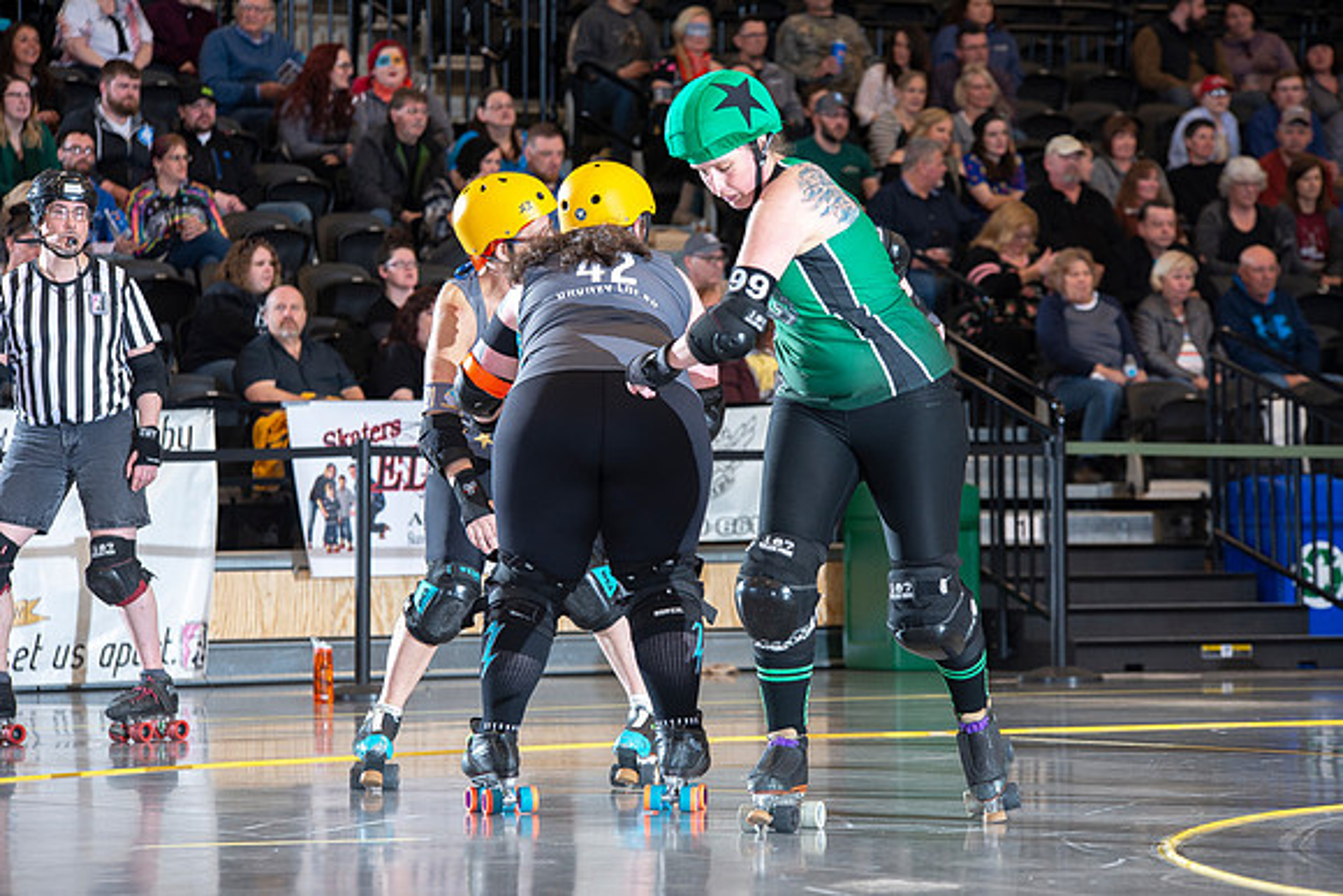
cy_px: 448
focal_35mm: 160
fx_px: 5970
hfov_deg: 12.8
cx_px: 672
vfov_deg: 8.6
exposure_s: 1/160
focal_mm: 160
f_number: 5.6
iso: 640
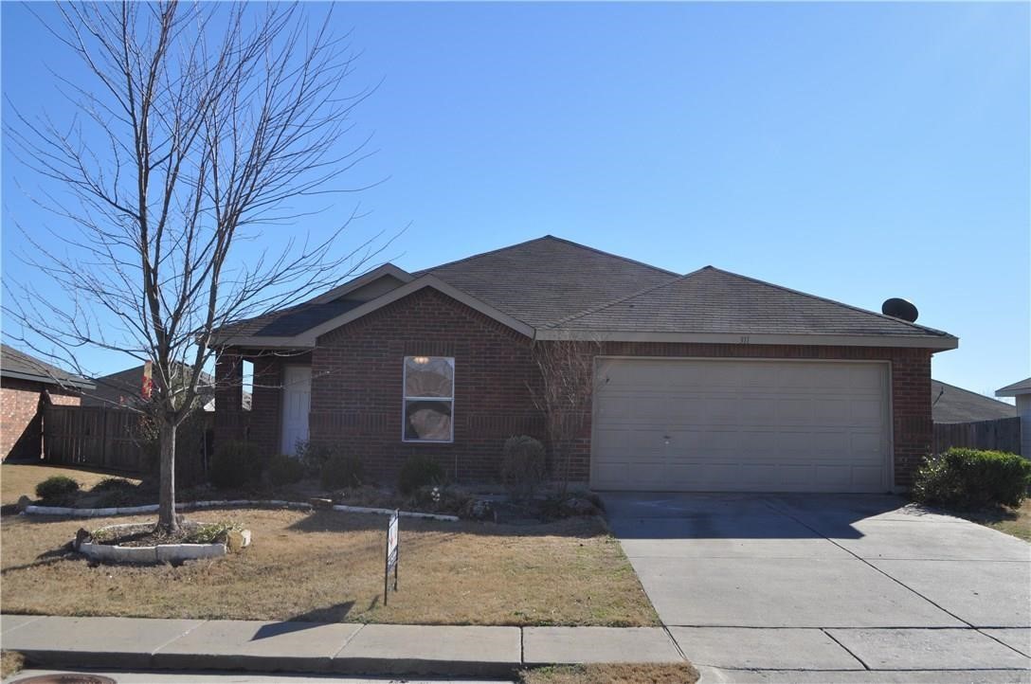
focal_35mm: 36
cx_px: 516
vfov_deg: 36.8
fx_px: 1029
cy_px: 342
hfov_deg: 53.2
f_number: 9
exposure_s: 1/320
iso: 200
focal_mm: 24
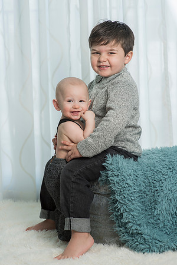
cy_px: 132
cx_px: 88
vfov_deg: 23.9
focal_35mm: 85
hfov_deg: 16.1
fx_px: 627
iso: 320
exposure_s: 1/200
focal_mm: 85
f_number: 4
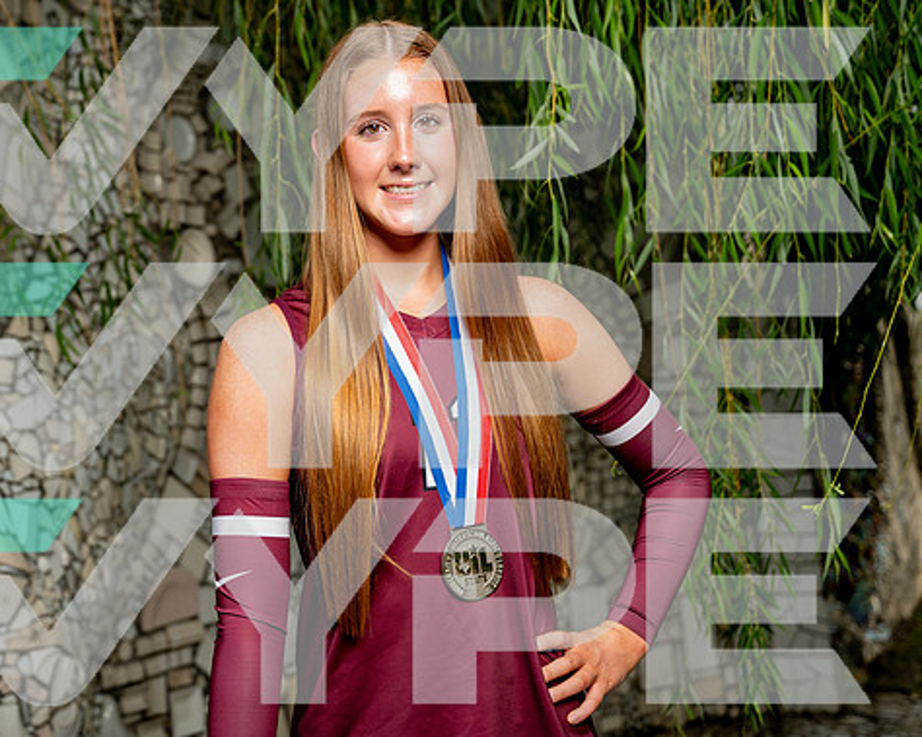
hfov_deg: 30.0
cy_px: 367
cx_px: 381
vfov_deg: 24.2
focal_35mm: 63
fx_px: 1719
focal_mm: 52
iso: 250
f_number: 4
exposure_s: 1/1250
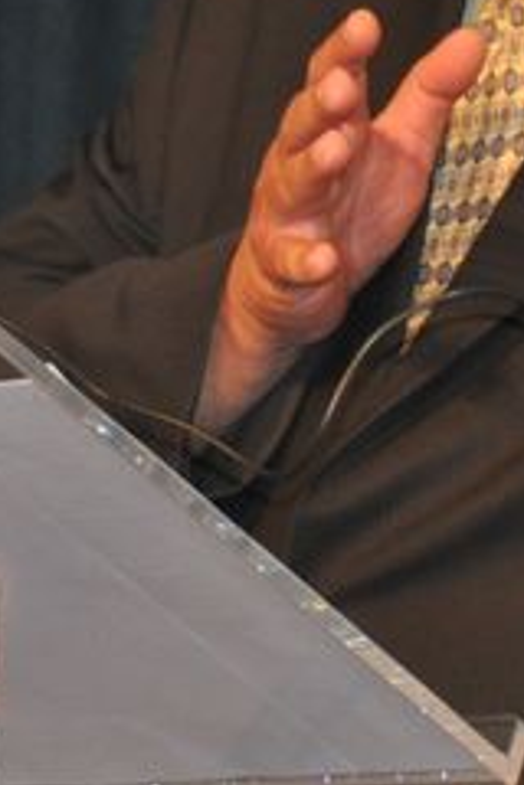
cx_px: 249
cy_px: -13
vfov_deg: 4.6
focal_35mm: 450
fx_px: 9824
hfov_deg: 3.1
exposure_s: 1/60
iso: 800
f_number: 5.6
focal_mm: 80
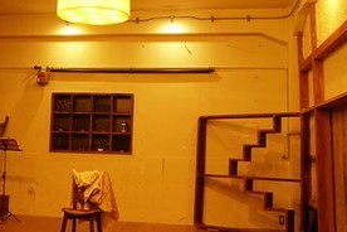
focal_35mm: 50
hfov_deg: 38.9
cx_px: 108
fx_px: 484
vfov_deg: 26.5
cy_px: 57
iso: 1250
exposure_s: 1/50
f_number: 3.5
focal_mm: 20.5
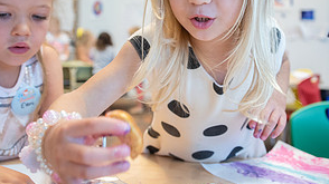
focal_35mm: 51
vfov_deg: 23.3
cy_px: 51
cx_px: 193
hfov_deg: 40.5
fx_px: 445
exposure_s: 1/250
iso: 800
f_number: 2.8
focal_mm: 24
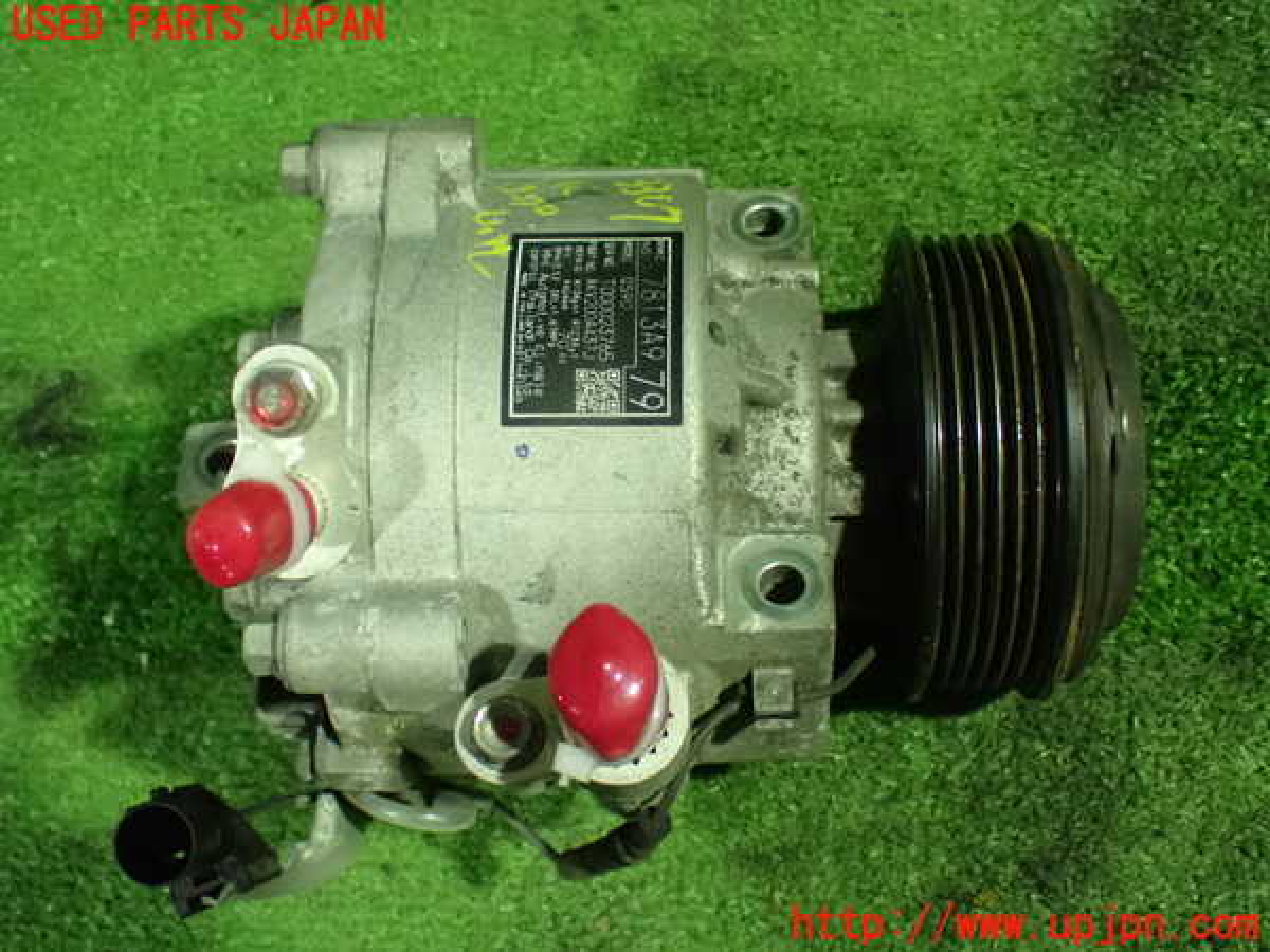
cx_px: 635
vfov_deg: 32.9
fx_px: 1614
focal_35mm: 44
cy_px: 476
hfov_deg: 42.9
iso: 1600
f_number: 2.9
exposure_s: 1/40
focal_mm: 7.84
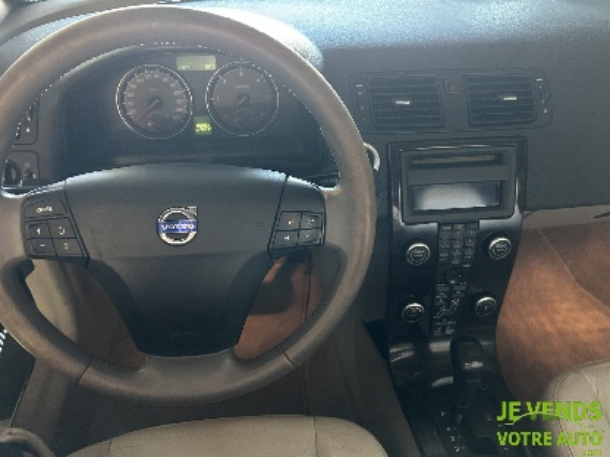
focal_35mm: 26
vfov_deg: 53.1
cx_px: 305
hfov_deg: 67.3
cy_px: 228
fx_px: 458
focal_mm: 5.7
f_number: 1.5
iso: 640
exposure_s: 1/35
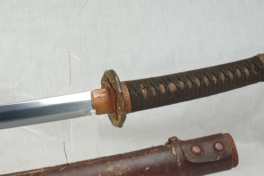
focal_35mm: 83
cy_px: 139
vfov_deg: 16.3
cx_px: 101
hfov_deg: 24.4
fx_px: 609
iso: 100
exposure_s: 1/33
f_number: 2.4
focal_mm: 6
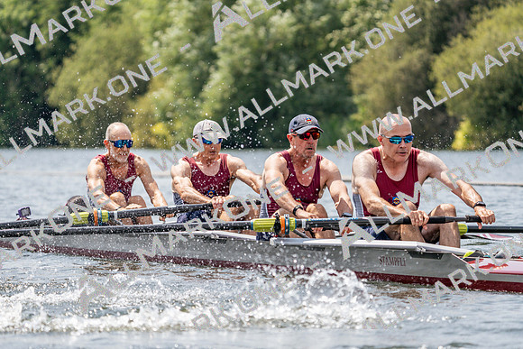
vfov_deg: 5.7
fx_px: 3502
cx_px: 262
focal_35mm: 241
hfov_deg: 8.5
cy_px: 174
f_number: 5.6
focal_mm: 241
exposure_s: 1/1600
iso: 250
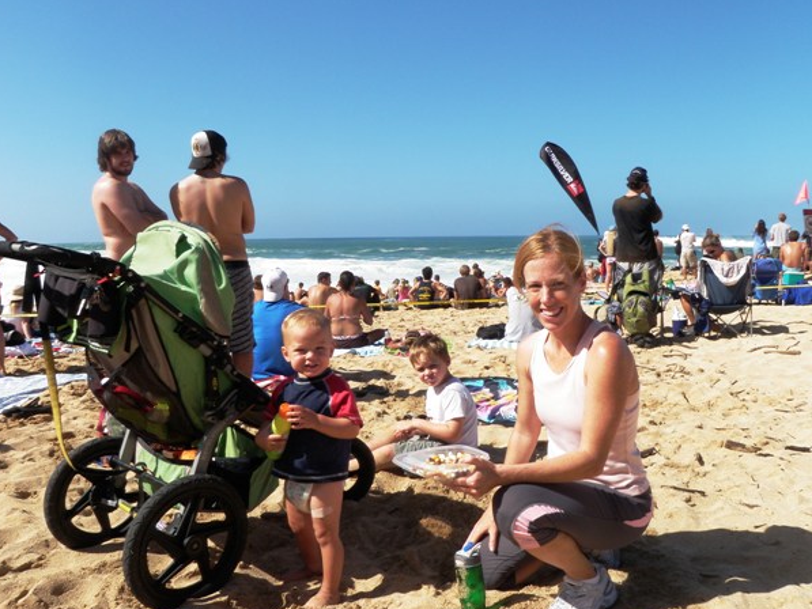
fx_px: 704
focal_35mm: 30
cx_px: 420
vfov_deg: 46.8
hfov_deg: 59.9
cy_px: 321
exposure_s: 1/200
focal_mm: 5
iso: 50
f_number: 5
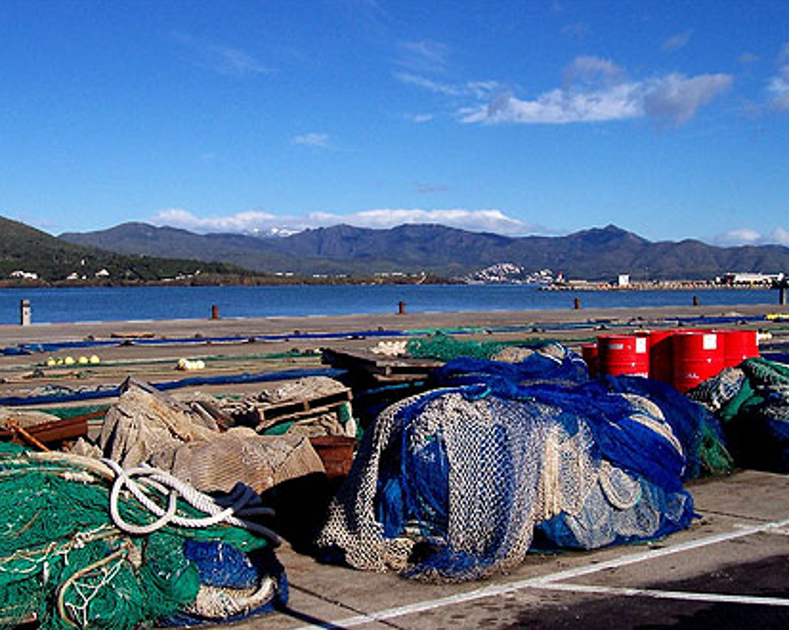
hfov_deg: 38.1
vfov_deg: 30.8
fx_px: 1144
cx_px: 374
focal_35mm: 49
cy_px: 315
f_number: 5.6
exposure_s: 1/1000
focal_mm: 7
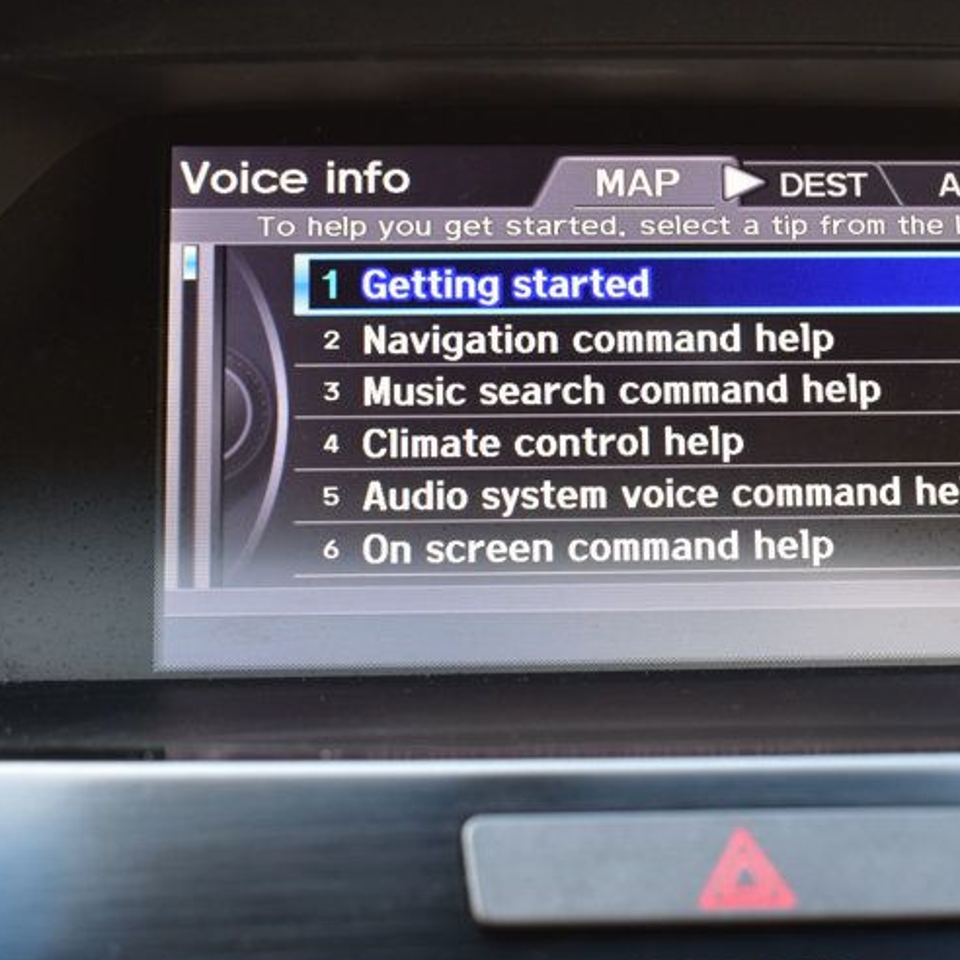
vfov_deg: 22.5
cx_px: 615
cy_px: 433
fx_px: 2412
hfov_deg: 22.4
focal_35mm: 77
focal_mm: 29
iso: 400
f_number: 6.3
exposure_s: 1/15
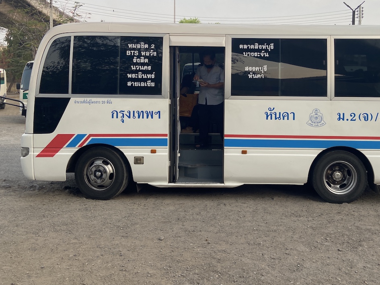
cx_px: 235
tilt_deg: -4.2
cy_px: 109
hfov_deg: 54.8
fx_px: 362
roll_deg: +1.1
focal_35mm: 33
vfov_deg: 42.7
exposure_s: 1/489
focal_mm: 4.25
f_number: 1.8
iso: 32
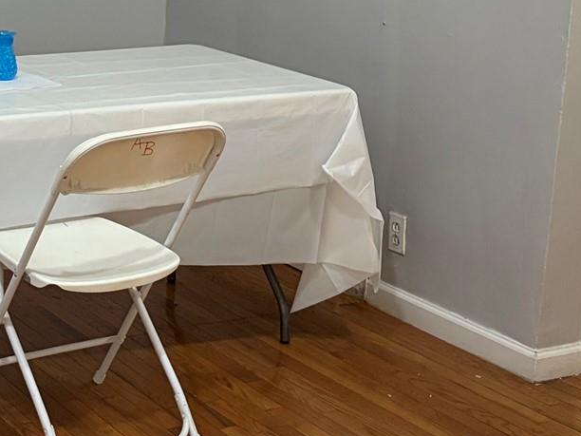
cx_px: 29
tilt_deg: -12.5
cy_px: 113
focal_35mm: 87
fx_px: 1460
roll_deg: -1.4
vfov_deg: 16.9
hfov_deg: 21.8
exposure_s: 1/60
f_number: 1.6
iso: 320
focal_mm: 5.96
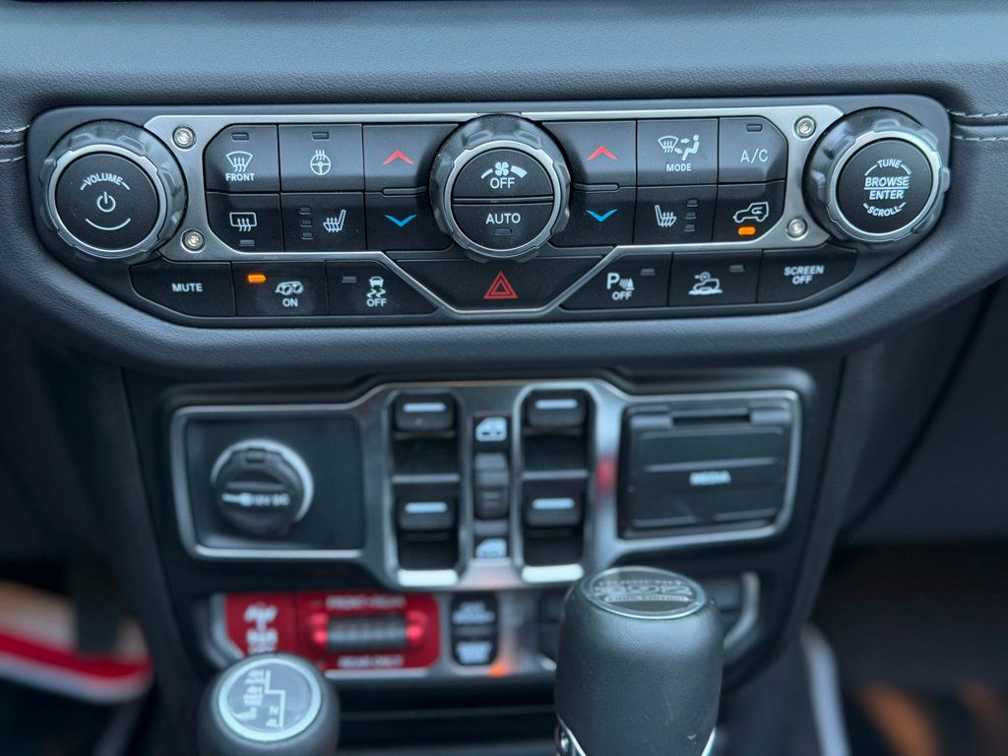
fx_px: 1398
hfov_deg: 39.7
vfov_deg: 30.3
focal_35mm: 48
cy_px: 378
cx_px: 504
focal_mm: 6.76
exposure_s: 1/73
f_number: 1.78
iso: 125
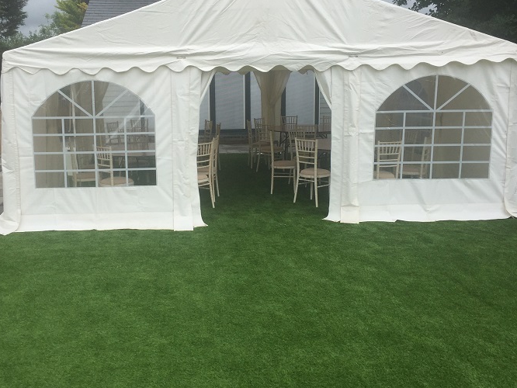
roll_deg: +0.0
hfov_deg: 49.9
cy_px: 168
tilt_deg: -8.7
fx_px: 553
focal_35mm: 37
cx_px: 214
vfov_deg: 38.6
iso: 32
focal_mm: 4.15
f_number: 2.2
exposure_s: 1/1980
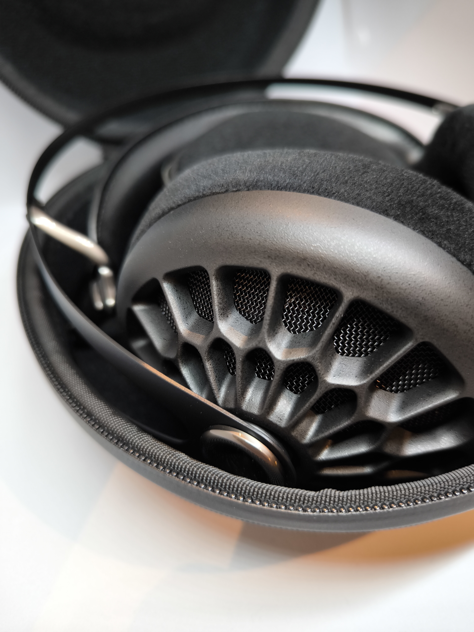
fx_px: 438
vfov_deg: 71.6
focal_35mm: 24
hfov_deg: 56.8
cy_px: 316
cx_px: 237
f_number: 1.9
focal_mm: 6.92
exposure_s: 1/50
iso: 400
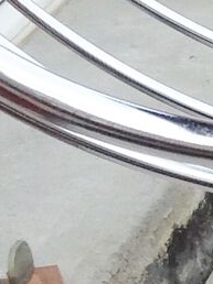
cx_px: 762
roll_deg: +1.0
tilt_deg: -30.8
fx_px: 2227
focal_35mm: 271
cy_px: 457
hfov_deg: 5.0
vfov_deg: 7.2
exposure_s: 1/188
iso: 50
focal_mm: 4.28
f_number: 2.4
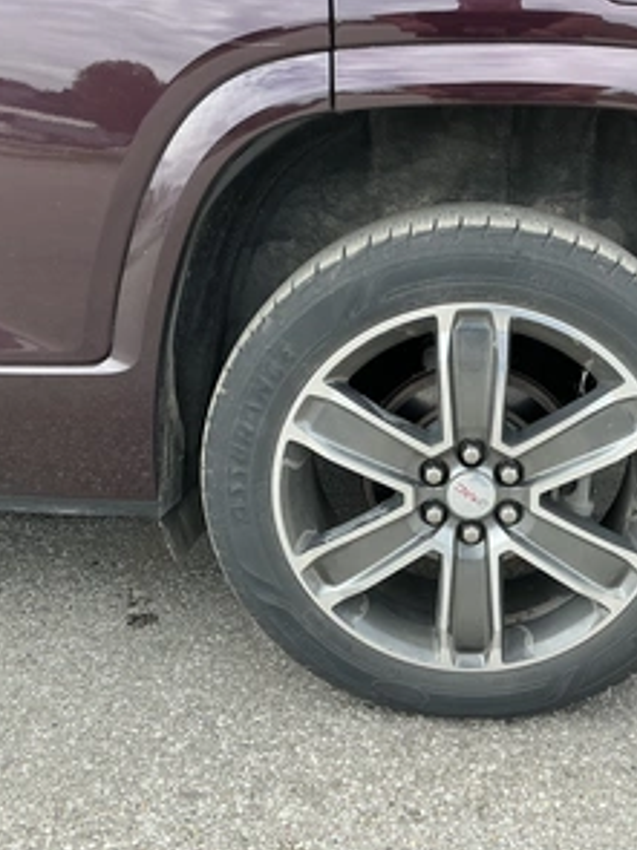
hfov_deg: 37.2
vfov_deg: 49.0
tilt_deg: -16.4
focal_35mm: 38
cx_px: 441
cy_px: 426
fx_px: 933
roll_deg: -2.7
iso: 25
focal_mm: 3
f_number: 1.8
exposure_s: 1/370
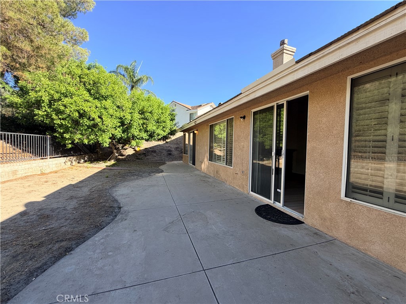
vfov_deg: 85.7
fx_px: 164
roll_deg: -1.2
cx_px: 203
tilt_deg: -1.9
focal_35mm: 14
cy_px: 152
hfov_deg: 102.1
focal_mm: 2.22
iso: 50
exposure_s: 1/502
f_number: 2.2
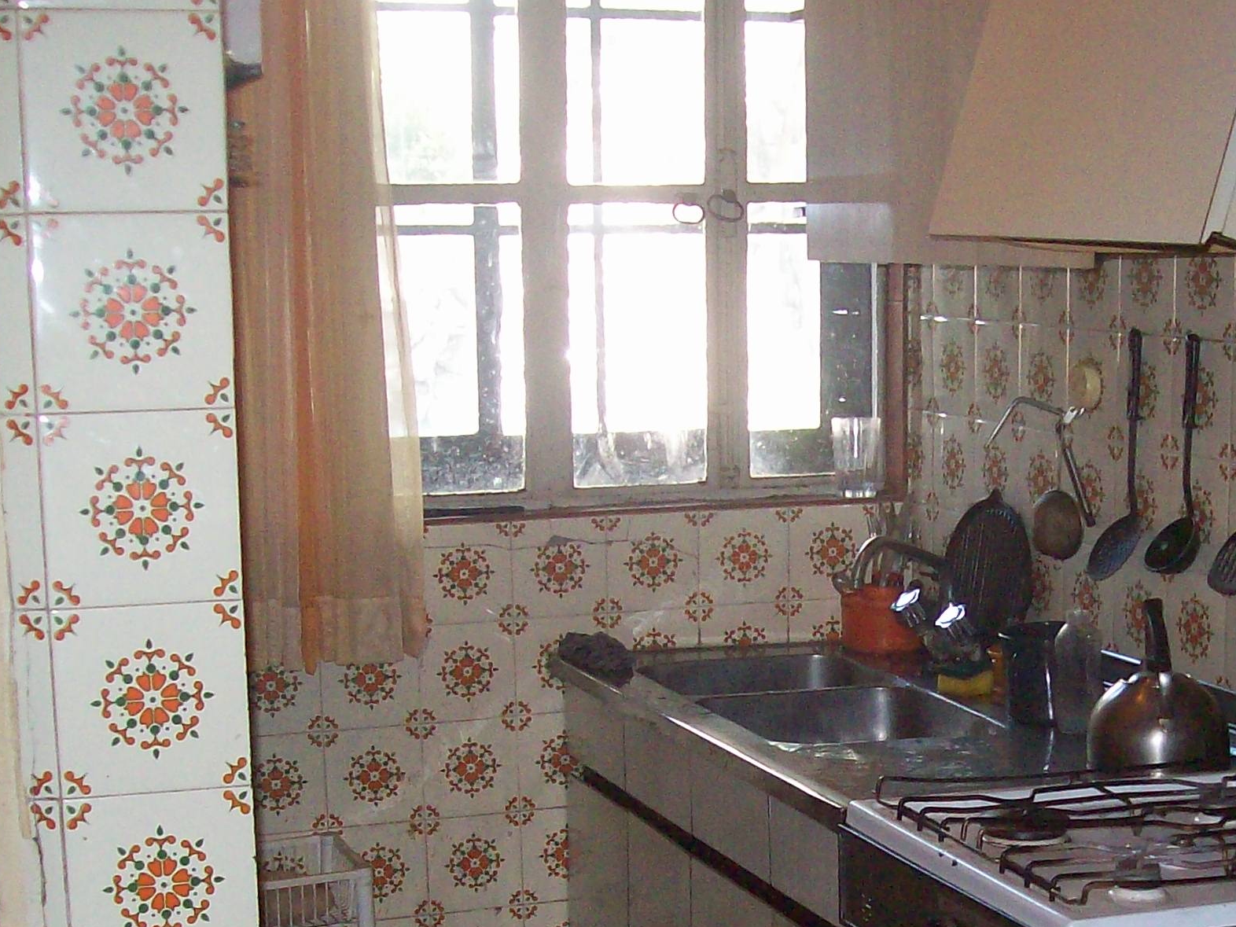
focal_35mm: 70
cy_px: 800
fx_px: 2499
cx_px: 954
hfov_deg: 27.3
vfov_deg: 20.7
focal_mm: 6
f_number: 2.7
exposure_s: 1/64
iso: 200
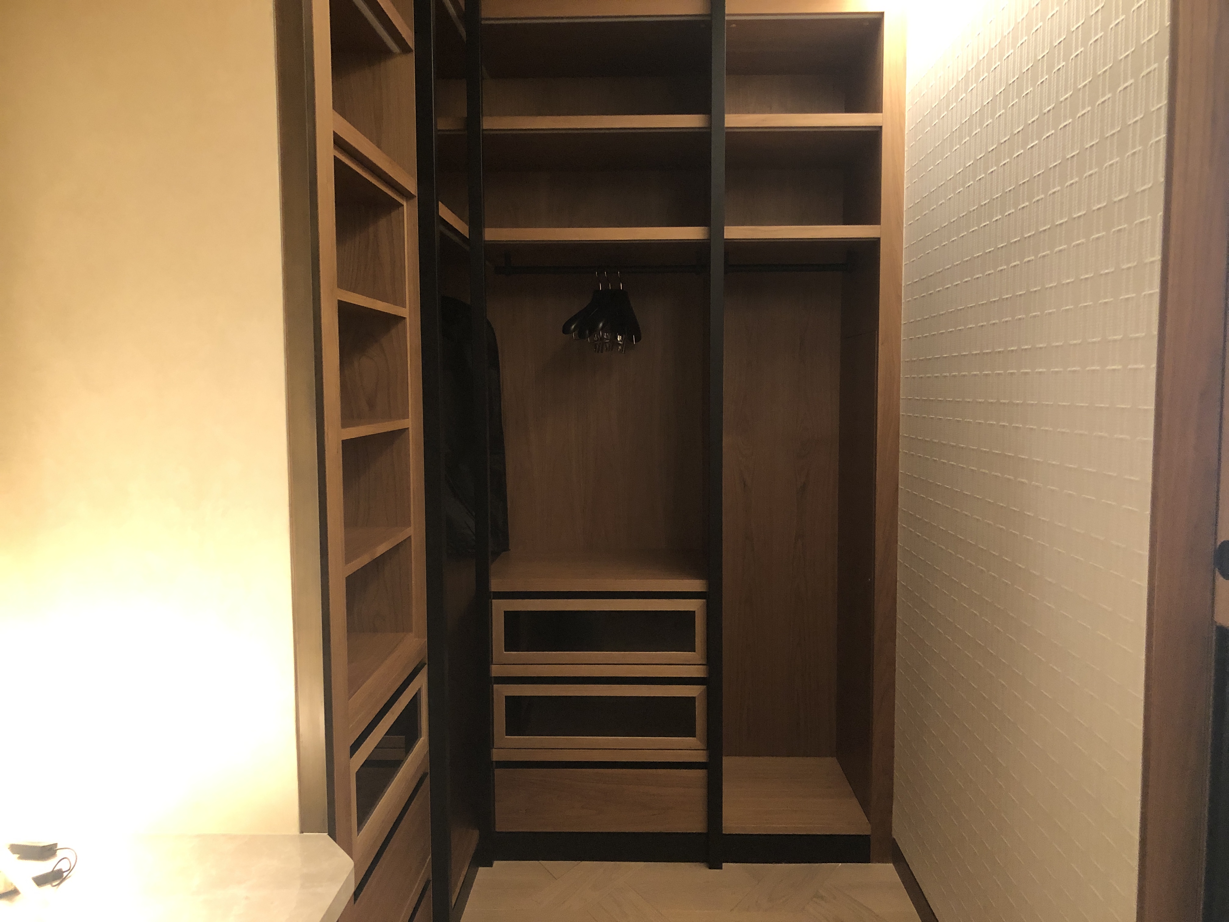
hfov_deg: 63.4
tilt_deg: -5.6
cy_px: 461
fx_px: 994
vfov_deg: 49.7
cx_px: 614
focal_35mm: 28
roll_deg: +0.6
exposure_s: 1/14
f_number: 1.8
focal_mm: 3.99
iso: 100
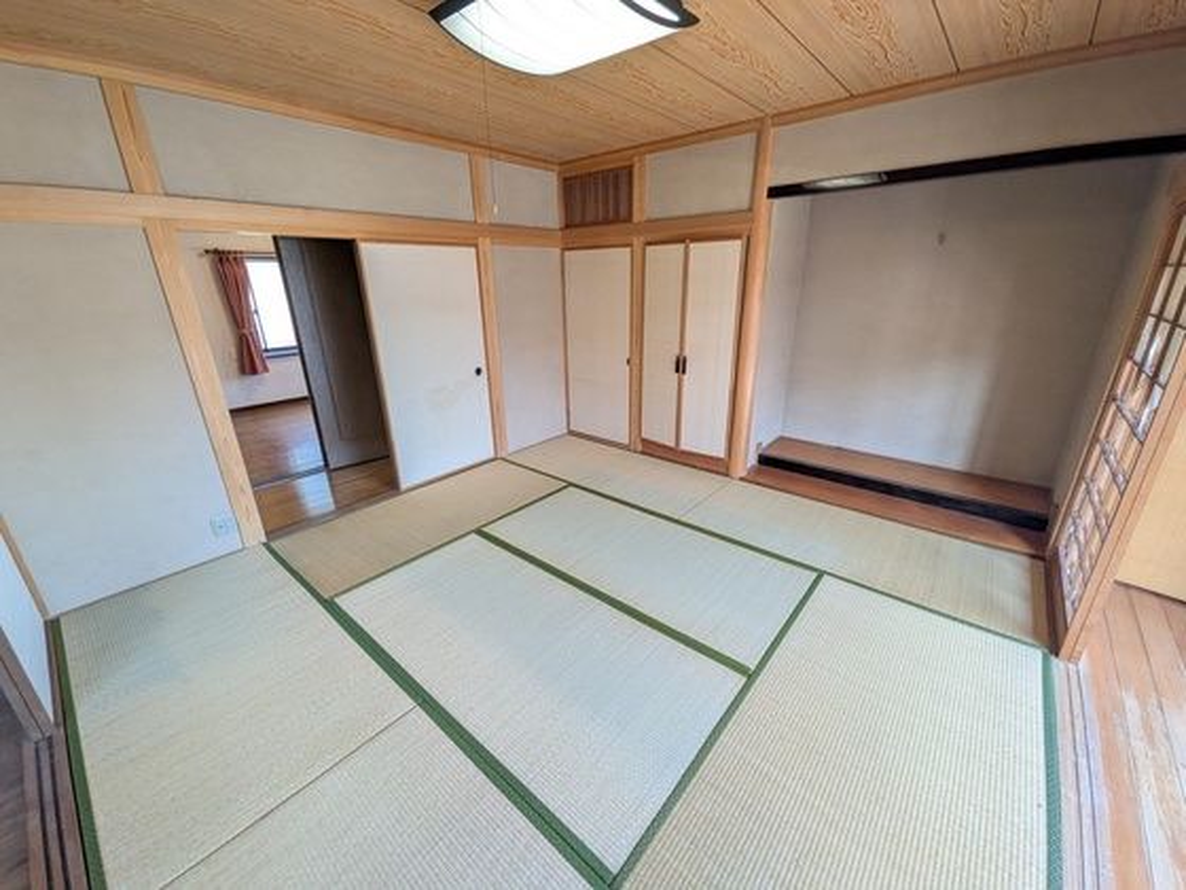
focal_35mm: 14
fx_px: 480
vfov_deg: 85.7
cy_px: 445
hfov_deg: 102.1
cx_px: 593
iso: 113
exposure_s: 1/90
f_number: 2.2
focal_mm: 1.85
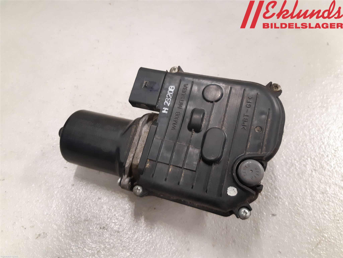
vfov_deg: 53.1
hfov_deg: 67.3
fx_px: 258
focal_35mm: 26
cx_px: 172
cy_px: 129
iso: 320
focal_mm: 3.93
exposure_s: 1/50
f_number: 1.7
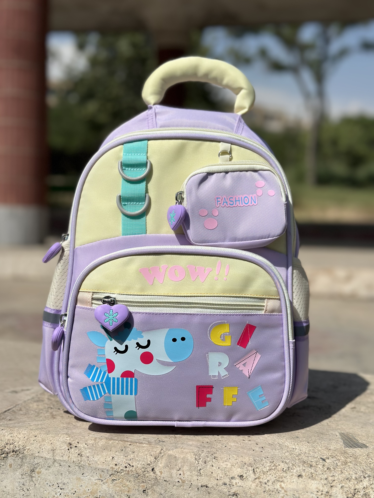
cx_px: 187
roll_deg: -1.8
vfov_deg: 39.7
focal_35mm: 48
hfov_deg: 30.3
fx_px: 691
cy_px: 249
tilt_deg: -2.2
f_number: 1.78
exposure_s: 1/15873
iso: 100
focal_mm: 6.86
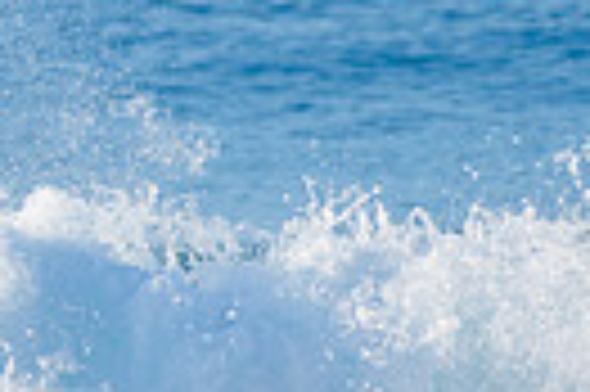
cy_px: 309
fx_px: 36289
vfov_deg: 0.6
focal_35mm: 2217
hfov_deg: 0.9
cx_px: -613
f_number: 5.6
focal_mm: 500
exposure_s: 1/2000
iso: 450
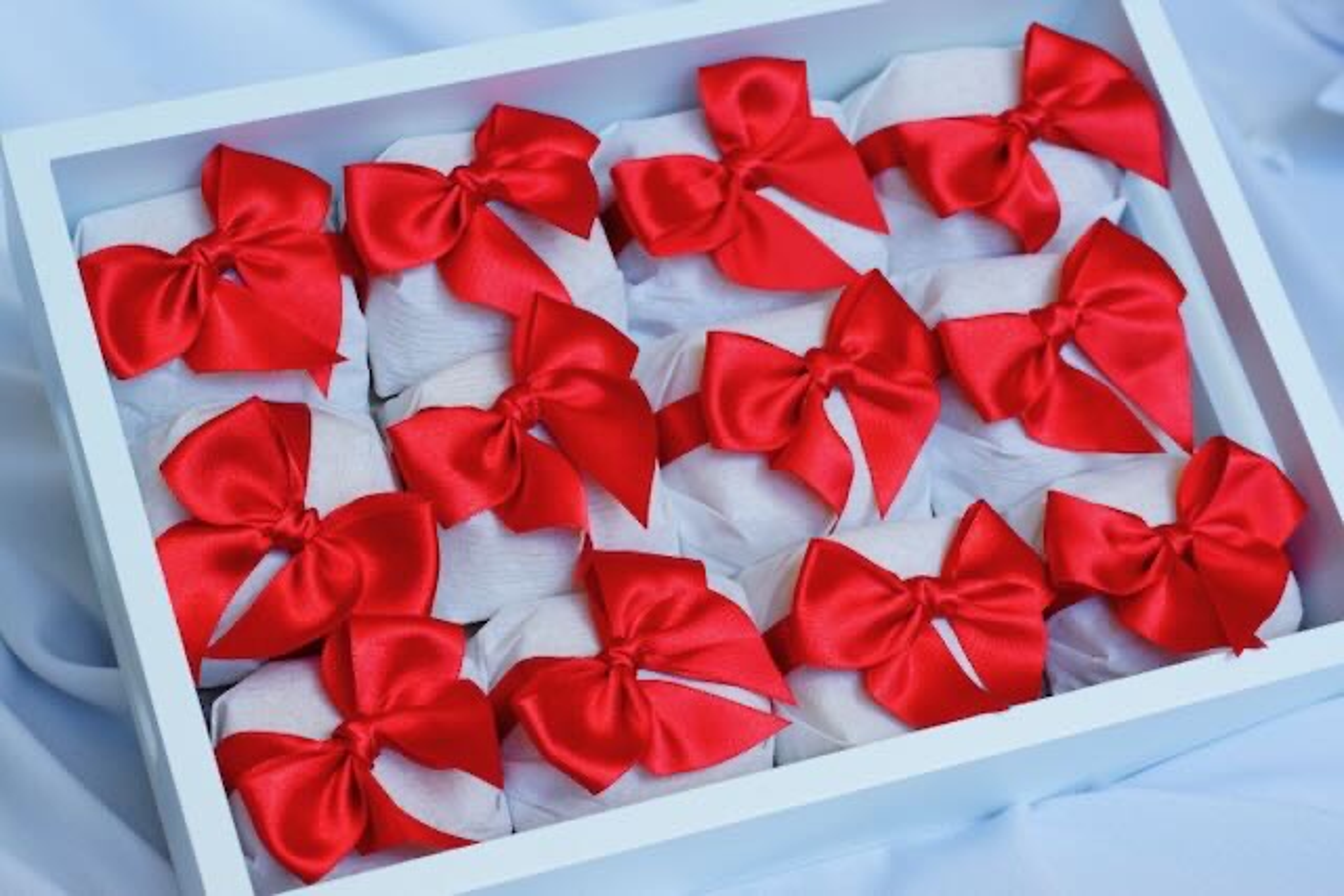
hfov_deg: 27.0
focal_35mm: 75
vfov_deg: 18.2
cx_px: 672
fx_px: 2800
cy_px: 448
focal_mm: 50
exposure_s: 1/80
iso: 640
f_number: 7.1
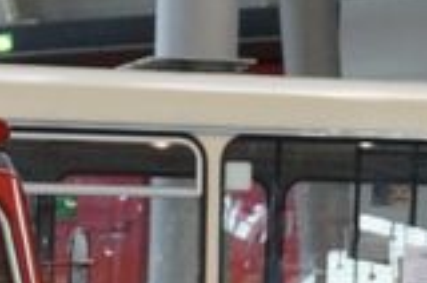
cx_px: -222
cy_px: 611
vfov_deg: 7.8
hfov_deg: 11.9
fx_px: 1953
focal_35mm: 165
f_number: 4
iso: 2500
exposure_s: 1/160
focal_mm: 22
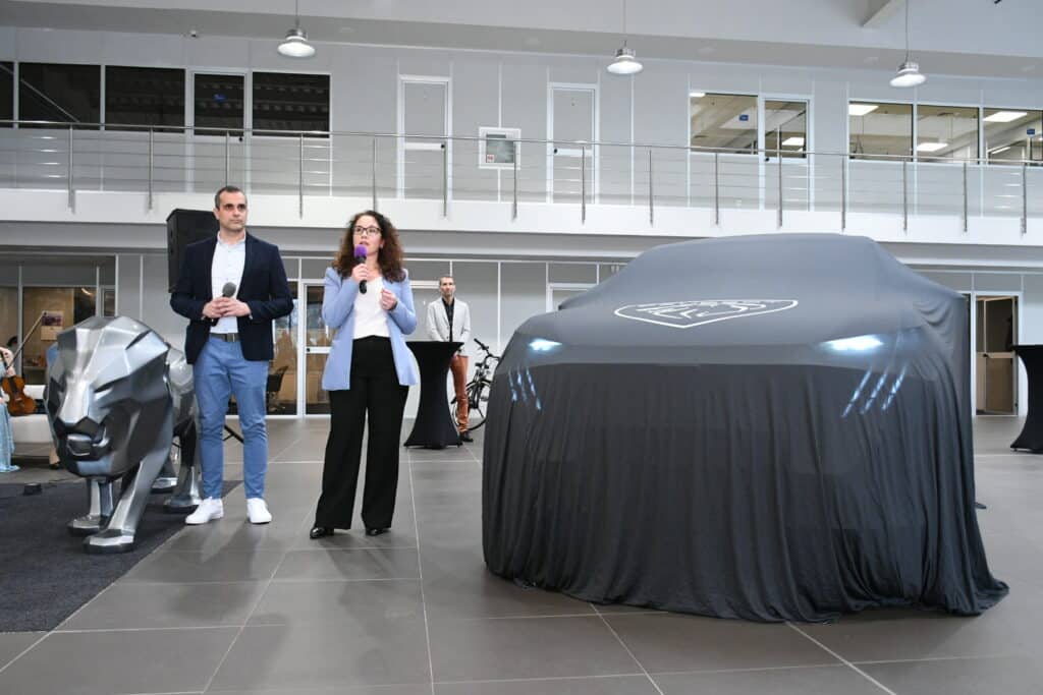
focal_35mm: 30
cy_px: 348
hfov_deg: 61.9
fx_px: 869
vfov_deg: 43.6
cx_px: 522
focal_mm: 20
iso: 2500
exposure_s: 1/160
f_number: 5
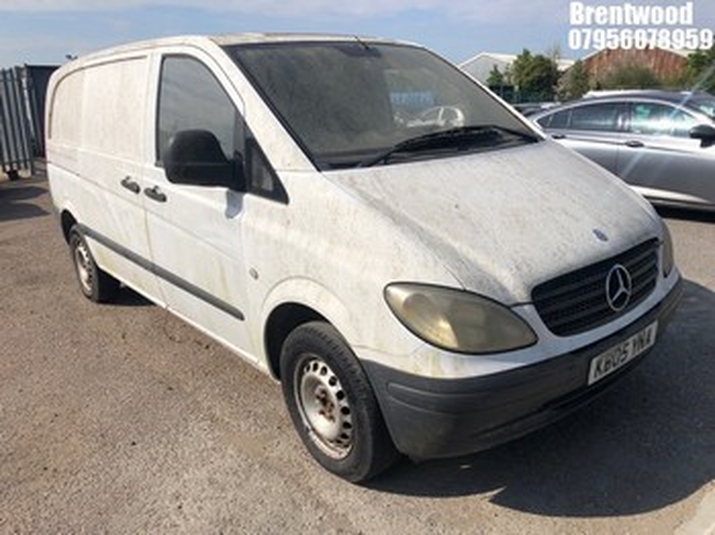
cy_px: 268
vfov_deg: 49.7
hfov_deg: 63.5
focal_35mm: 28
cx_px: 358
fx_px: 578
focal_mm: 4
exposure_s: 1/4049
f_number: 1.8
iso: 20
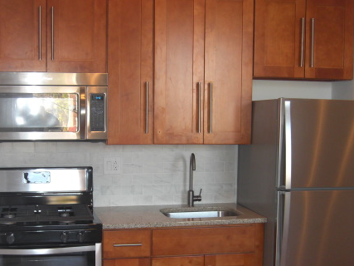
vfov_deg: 25.5
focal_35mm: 57
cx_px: 151
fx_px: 583
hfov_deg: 33.7
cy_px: 177
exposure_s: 1/60
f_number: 2.8
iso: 200
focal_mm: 7.9
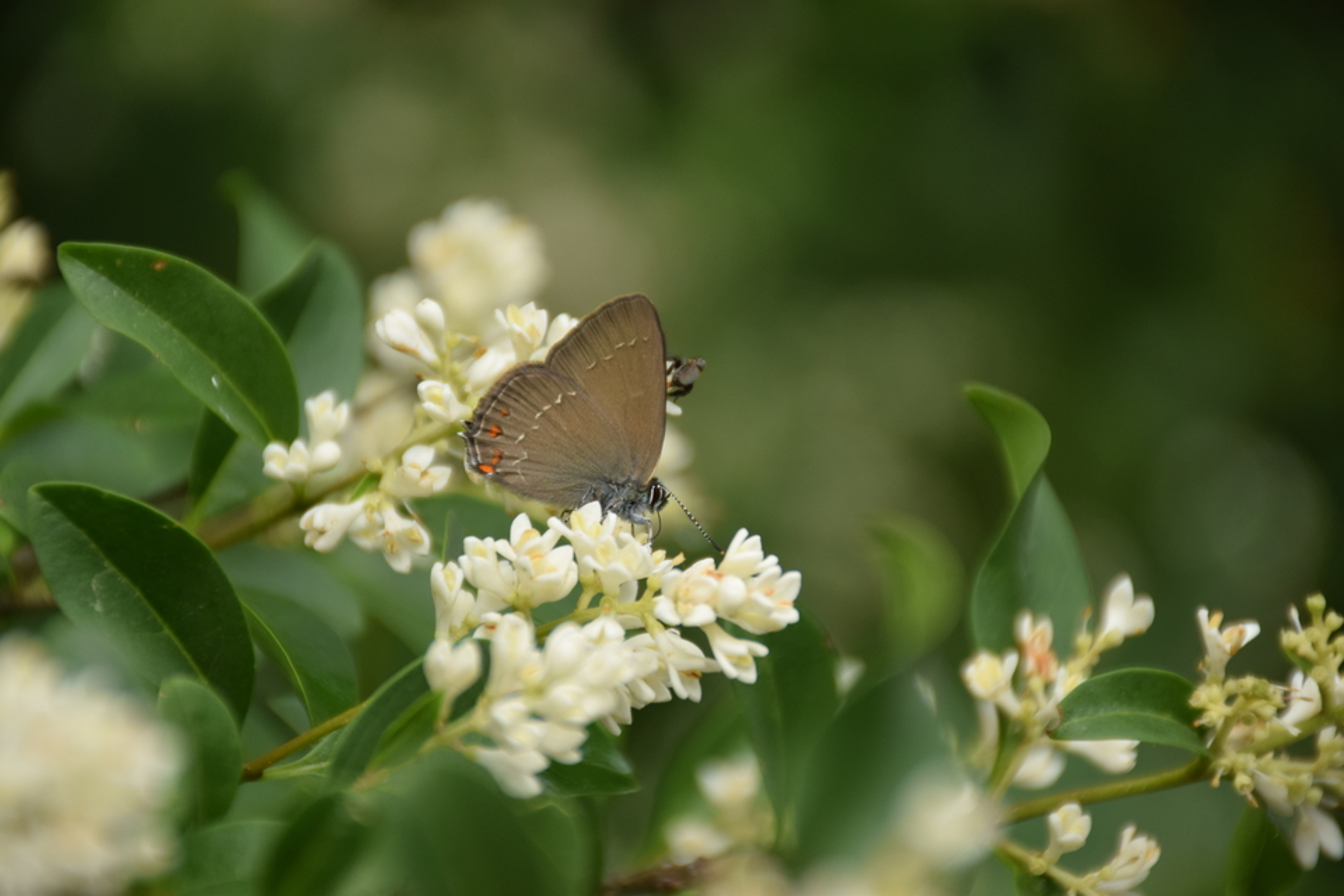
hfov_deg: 9.8
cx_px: 672
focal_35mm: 210
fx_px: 7839
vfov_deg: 6.5
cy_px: 448
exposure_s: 1/160
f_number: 5.6
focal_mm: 140
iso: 400
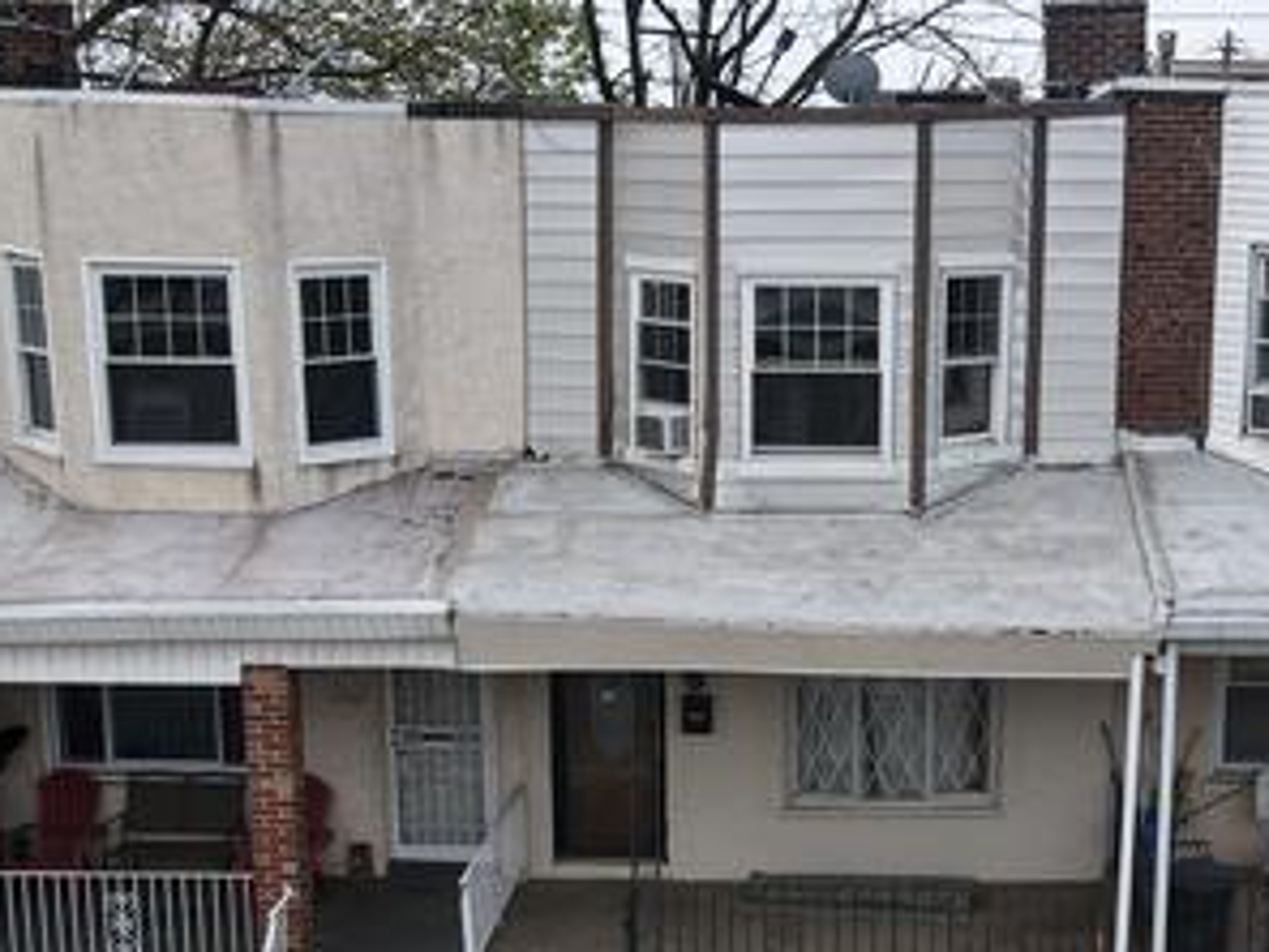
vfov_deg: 26.9
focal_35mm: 54
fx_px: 1980
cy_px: 626
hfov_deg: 35.2
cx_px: 860
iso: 100
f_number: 2.8
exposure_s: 1/500
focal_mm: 4.5
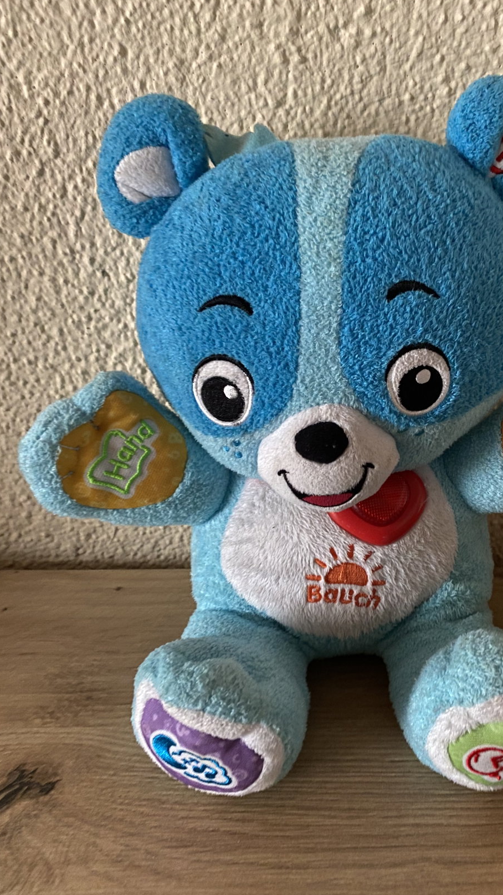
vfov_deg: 66.1
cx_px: 336
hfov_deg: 39.7
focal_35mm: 29
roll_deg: -2.4
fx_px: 688
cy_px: 455
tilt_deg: -29.3
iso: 500
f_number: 1.8
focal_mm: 4.25
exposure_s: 1/14
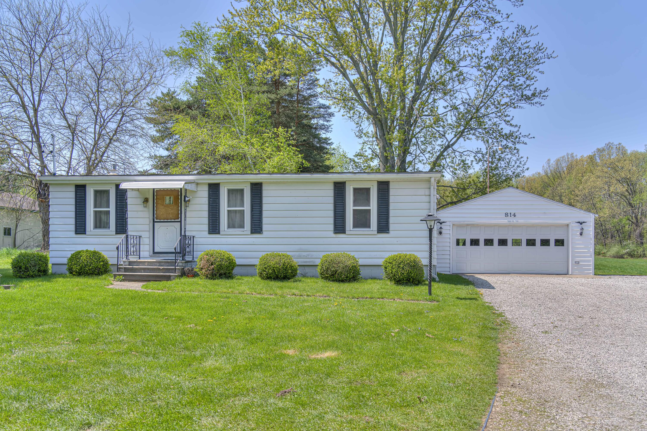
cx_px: 324
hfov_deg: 57.2
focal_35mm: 33
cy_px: 216
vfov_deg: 40.0
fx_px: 593
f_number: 4.5
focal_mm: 33
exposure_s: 1/640
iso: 100
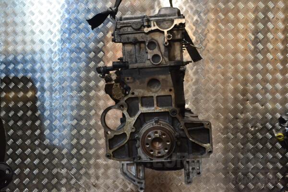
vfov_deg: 40.0
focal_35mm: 33
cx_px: 144
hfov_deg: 57.2
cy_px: 96
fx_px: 264
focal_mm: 22
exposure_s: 1/125
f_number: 5.6
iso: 3200
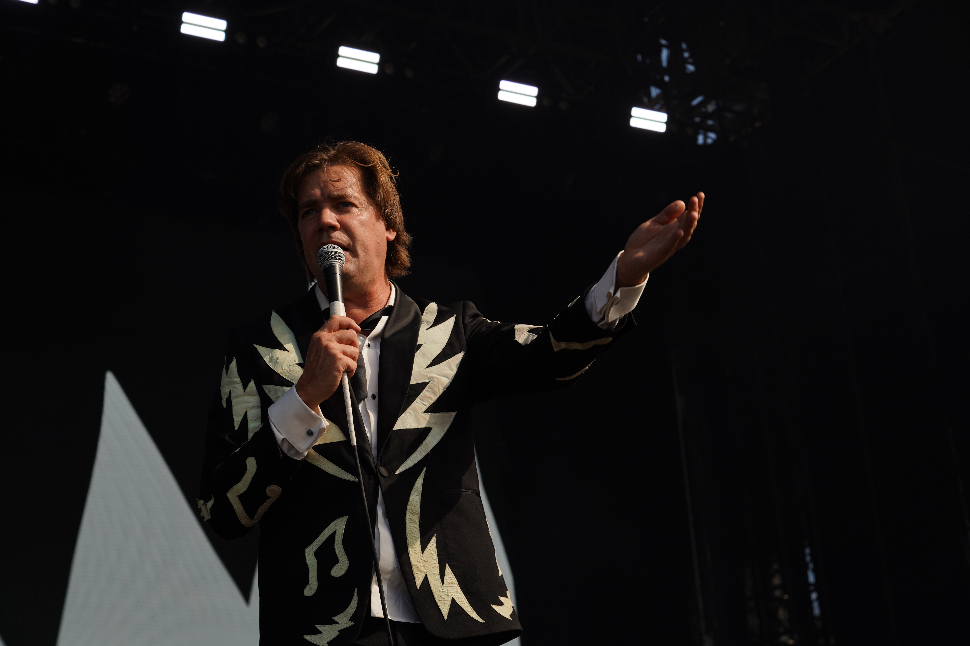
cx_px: 485
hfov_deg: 24.8
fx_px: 2209
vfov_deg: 16.7
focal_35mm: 82
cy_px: 323
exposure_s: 1/500
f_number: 8
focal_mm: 82
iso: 100
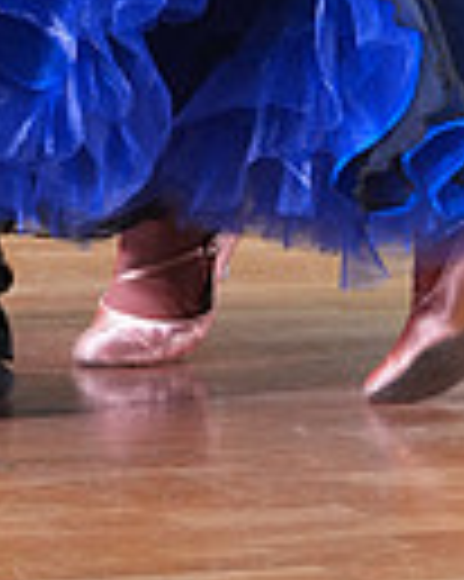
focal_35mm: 703
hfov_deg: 2.2
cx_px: 164
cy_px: -576
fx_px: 12082
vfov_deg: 2.7
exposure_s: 1/200
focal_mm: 166
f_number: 5.6
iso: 3200
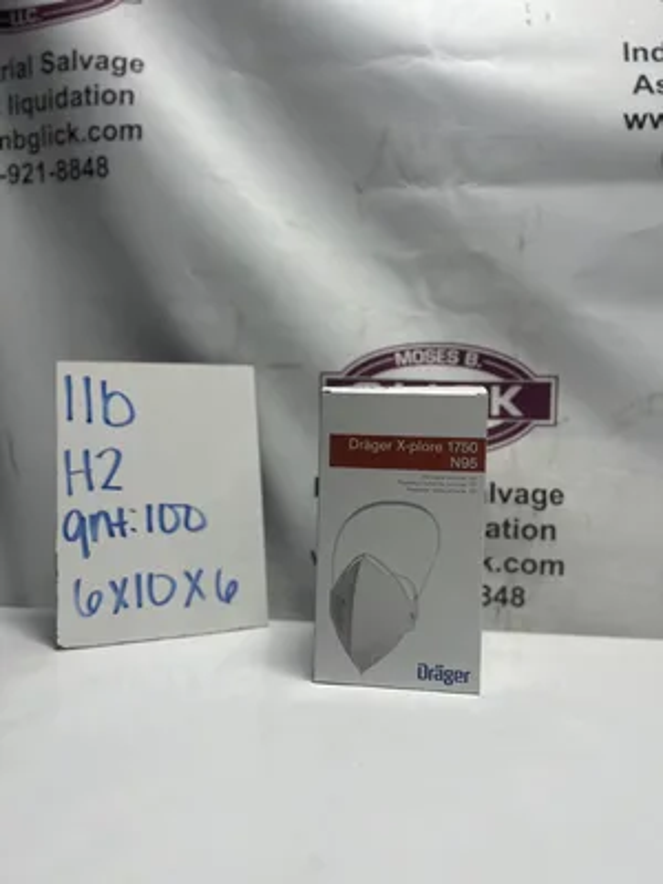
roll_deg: -1.0
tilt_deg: -1.1
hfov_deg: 53.1
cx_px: 332
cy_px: 442
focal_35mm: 26
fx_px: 664
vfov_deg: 67.3
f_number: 1.5
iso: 50
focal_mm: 5.7
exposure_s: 1/840
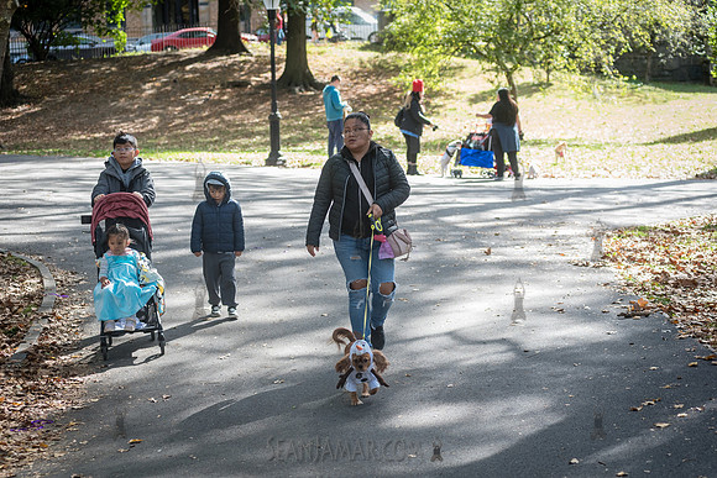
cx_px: 358
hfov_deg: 25.4
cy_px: 239
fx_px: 1594
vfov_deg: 17.1
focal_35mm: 80
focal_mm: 80
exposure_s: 1/640
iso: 1000
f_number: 4
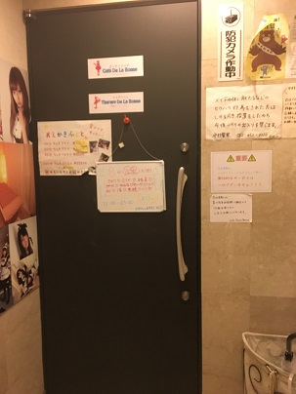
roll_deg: +1.4
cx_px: 148
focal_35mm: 29
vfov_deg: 61.7
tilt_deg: -6.4
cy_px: 197
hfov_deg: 48.2
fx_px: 331
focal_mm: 4.15
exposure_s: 1/15
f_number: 2.2
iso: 200
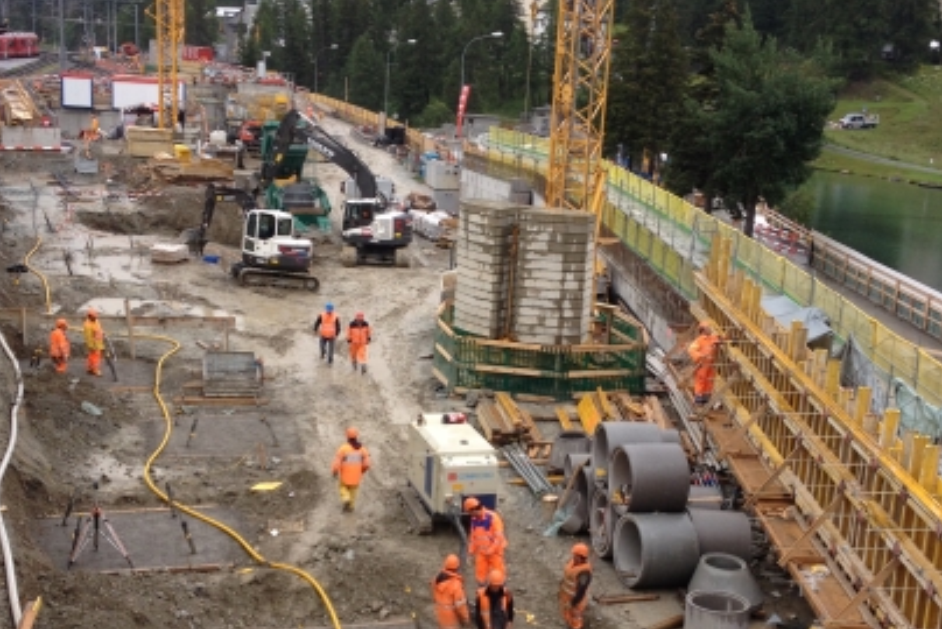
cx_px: 483
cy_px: 405
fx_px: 1414
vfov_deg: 25.0
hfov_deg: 36.8
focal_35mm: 54
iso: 50
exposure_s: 1/587
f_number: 2.4
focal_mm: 4.28
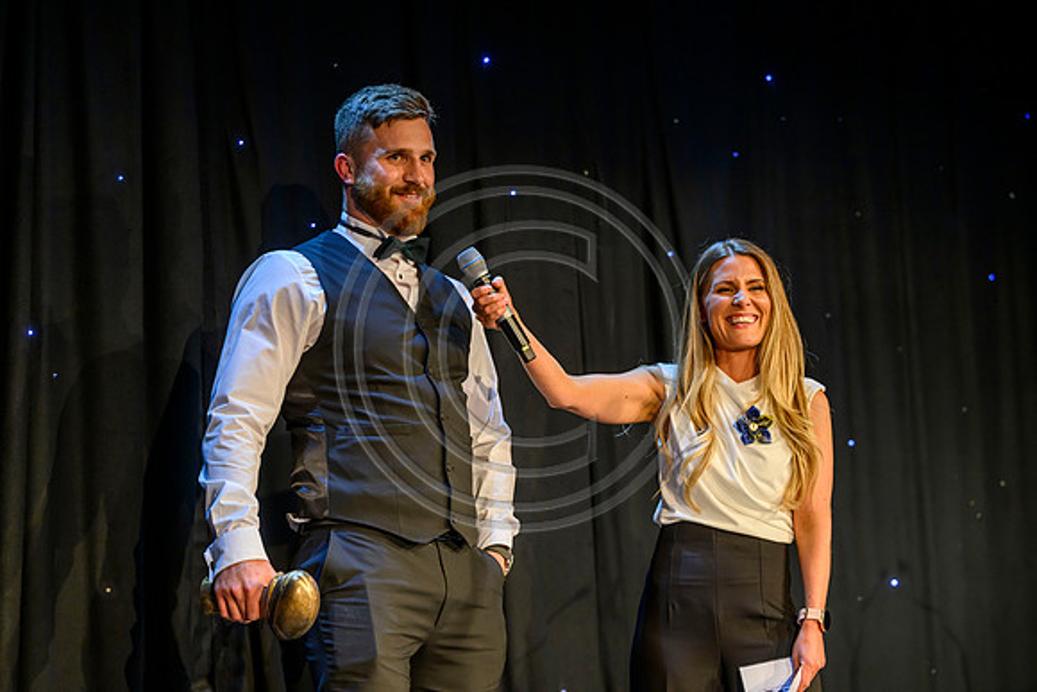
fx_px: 2881
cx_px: 518
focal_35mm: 100
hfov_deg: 20.4
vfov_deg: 13.7
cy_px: 346
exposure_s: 1/160
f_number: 3.2
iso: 1600
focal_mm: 100
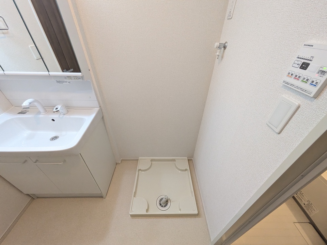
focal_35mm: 14
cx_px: 164
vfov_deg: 85.7
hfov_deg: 102.1
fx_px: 132
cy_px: 122
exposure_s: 1/50
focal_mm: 1.83
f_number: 2.2
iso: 295
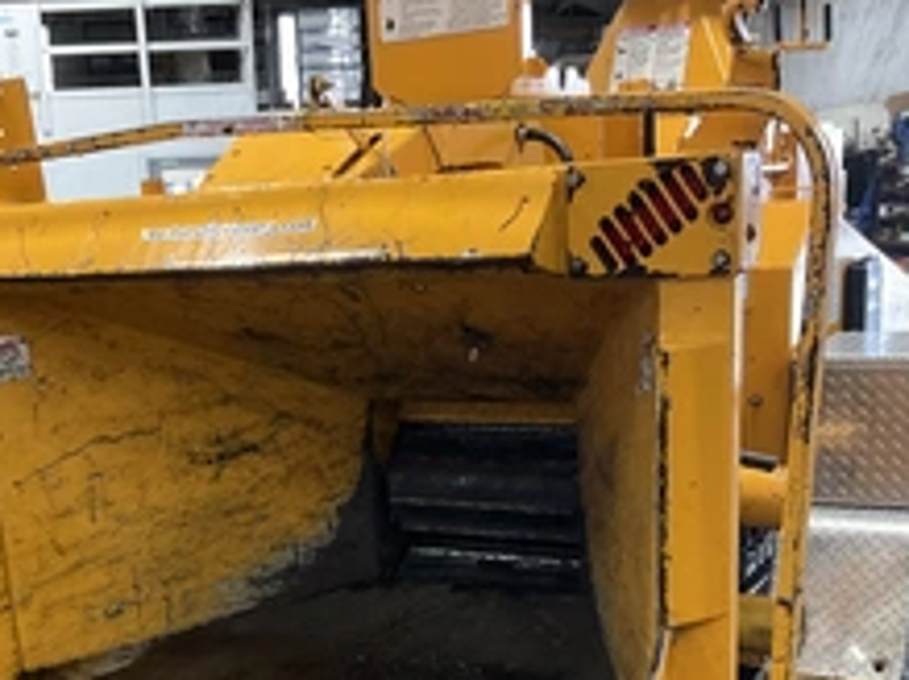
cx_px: 340
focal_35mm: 53
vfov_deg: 26.6
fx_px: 1391
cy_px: 614
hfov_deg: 36.0
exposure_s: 1/40
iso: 200
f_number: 1.8
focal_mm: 3
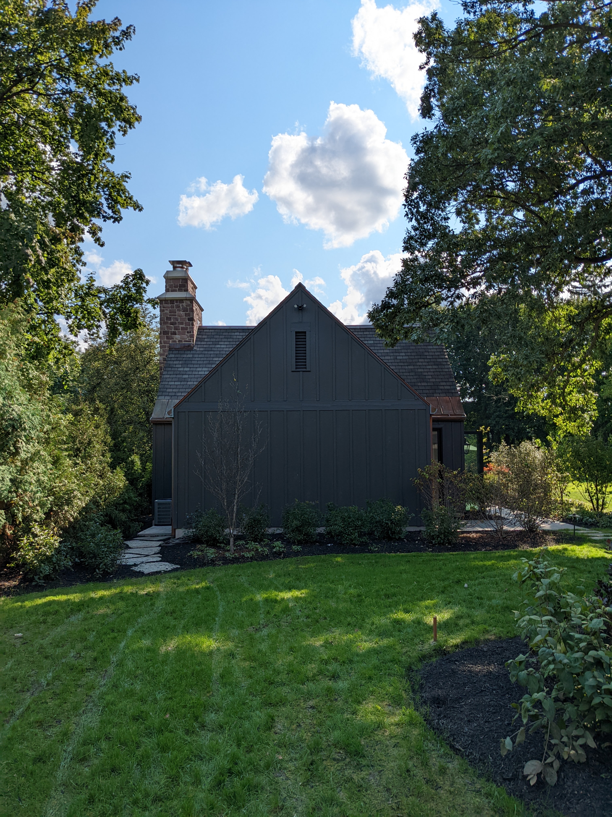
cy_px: 408
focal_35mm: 27
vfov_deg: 65.3
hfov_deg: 51.4
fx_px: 636
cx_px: 306
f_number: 1.73
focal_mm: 4.38
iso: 51
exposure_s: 1/3906
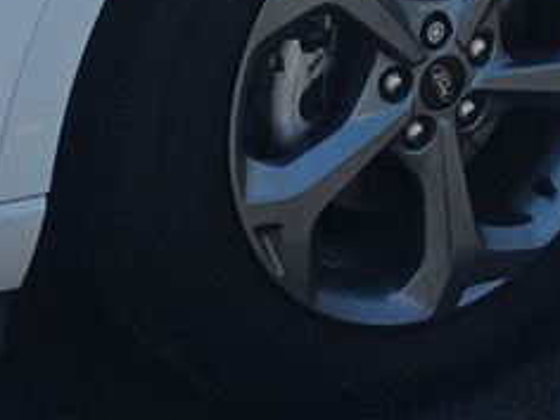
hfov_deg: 12.6
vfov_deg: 8.8
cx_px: 513
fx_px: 2524
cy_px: -510
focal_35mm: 156
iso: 58
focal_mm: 6.5
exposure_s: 1/7940
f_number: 1.4
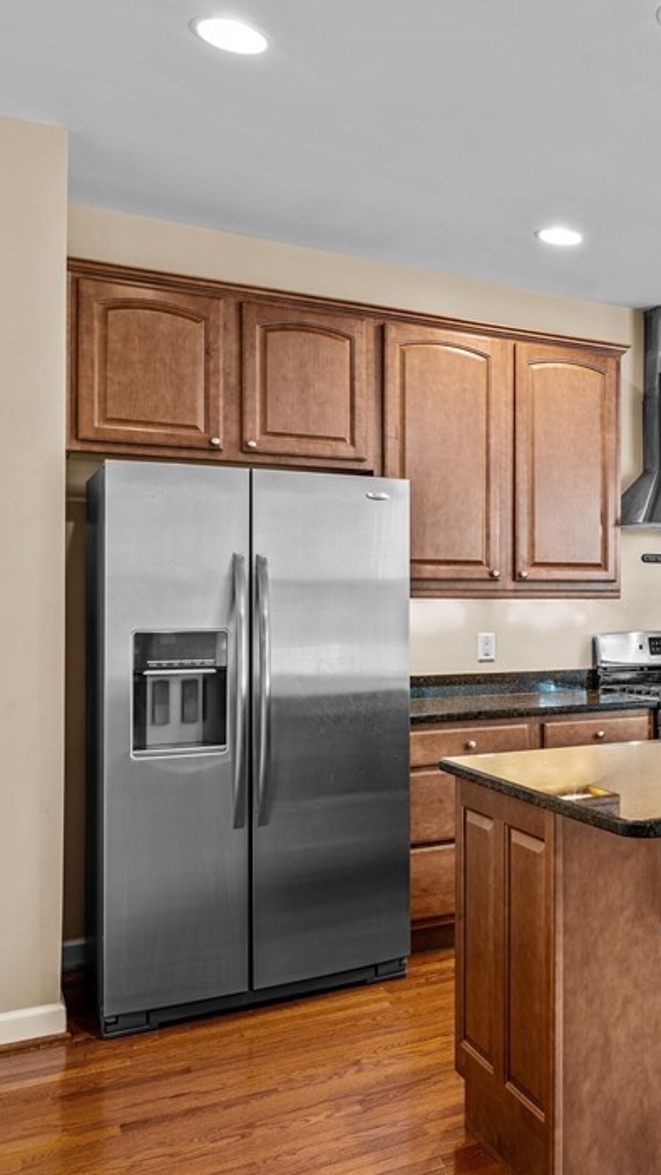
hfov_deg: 29.8
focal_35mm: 34
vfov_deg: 58.0
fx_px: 1059
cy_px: 583
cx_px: 791
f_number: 8
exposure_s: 2.5
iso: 250
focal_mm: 21
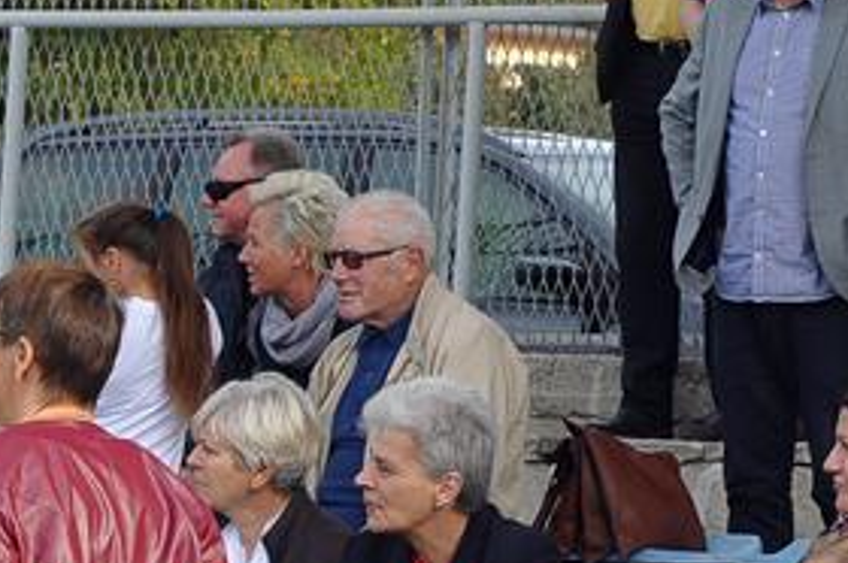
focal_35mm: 319
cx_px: 754
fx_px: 7505
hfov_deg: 6.5
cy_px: 204
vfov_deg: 4.3
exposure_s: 1/800
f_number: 7.1
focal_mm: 70
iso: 640
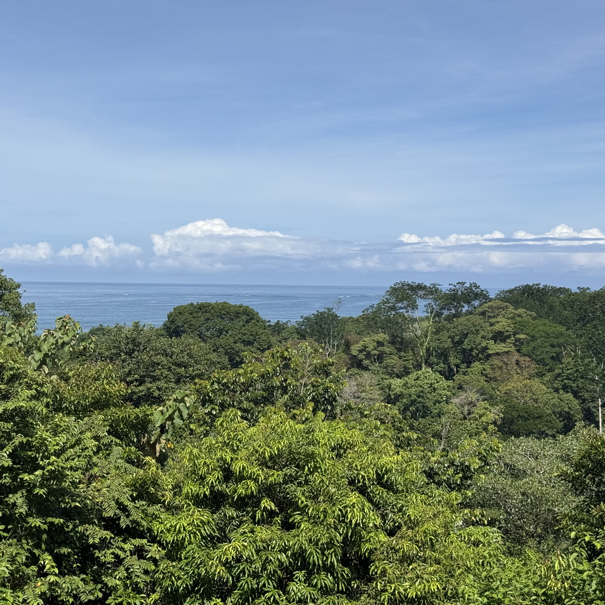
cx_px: 233
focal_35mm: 57
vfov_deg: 30.0
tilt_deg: -1.2
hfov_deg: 29.9
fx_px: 1127
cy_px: 304
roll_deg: -0.7
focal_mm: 6.76
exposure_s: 1/7874
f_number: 1.78
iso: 80
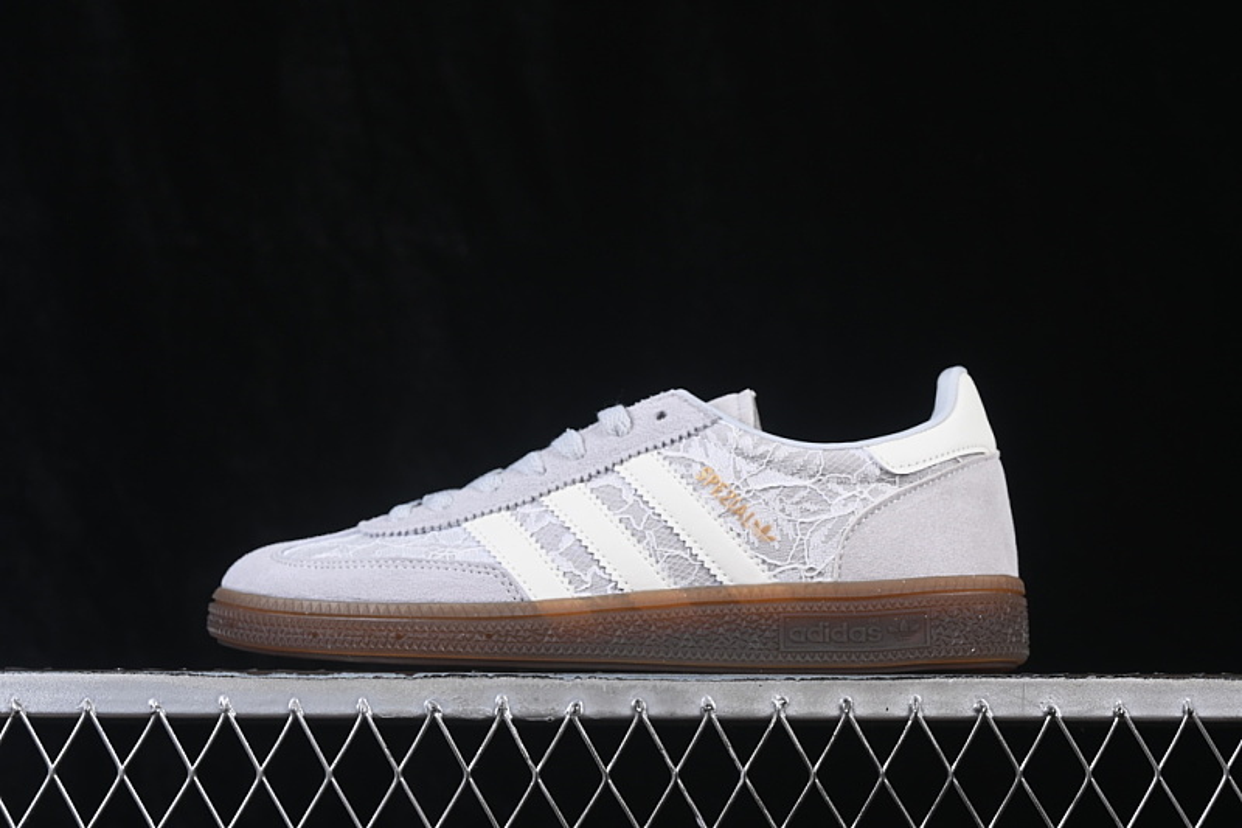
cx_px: 621
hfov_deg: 27.0
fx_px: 2587
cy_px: 414
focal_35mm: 75
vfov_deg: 18.2
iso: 160
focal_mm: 50
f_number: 8
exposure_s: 1/80
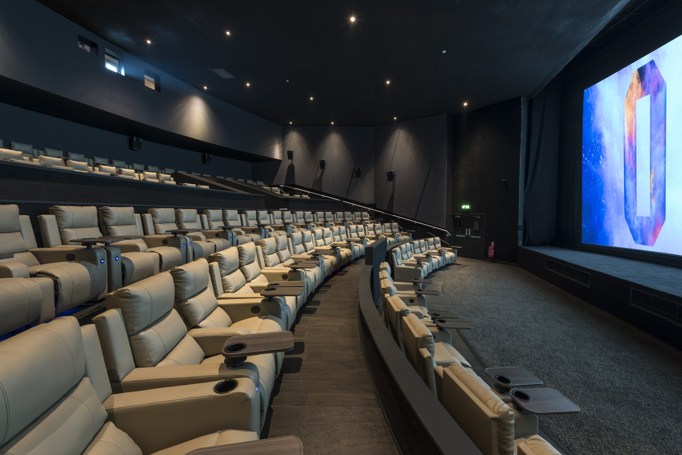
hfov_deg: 104.2
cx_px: 341
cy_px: 228
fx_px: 265
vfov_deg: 81.3
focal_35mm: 14
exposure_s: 13
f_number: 9
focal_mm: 14
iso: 80
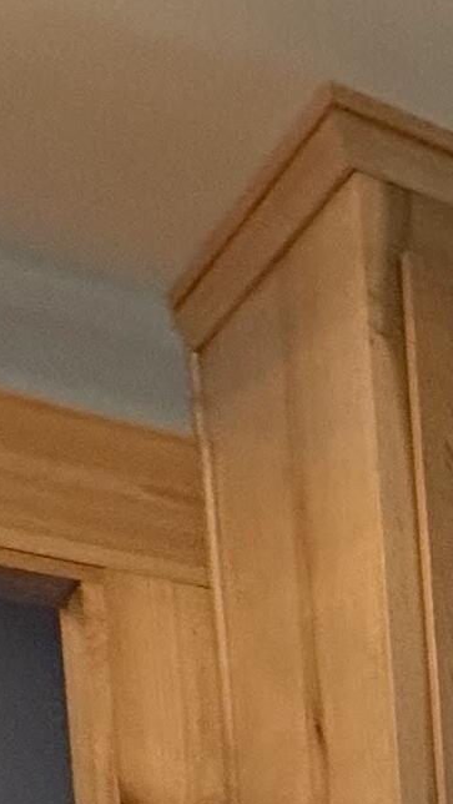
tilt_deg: -3.7
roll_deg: +0.6
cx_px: 1666
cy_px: 1215
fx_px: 1514
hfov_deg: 9.0
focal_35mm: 71
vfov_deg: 23.6
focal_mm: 2.22
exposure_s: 1/120
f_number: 2.2
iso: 250
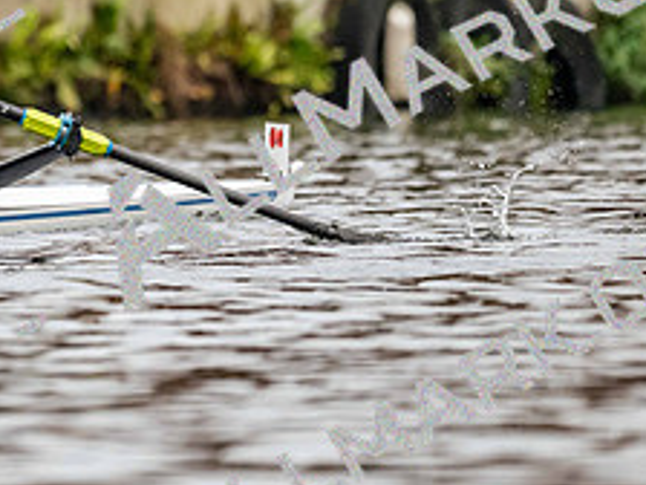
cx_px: -138
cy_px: 36
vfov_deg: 1.5
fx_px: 18550
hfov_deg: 2.0
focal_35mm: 994
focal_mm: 400
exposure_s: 1/2500
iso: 2500
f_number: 4.5
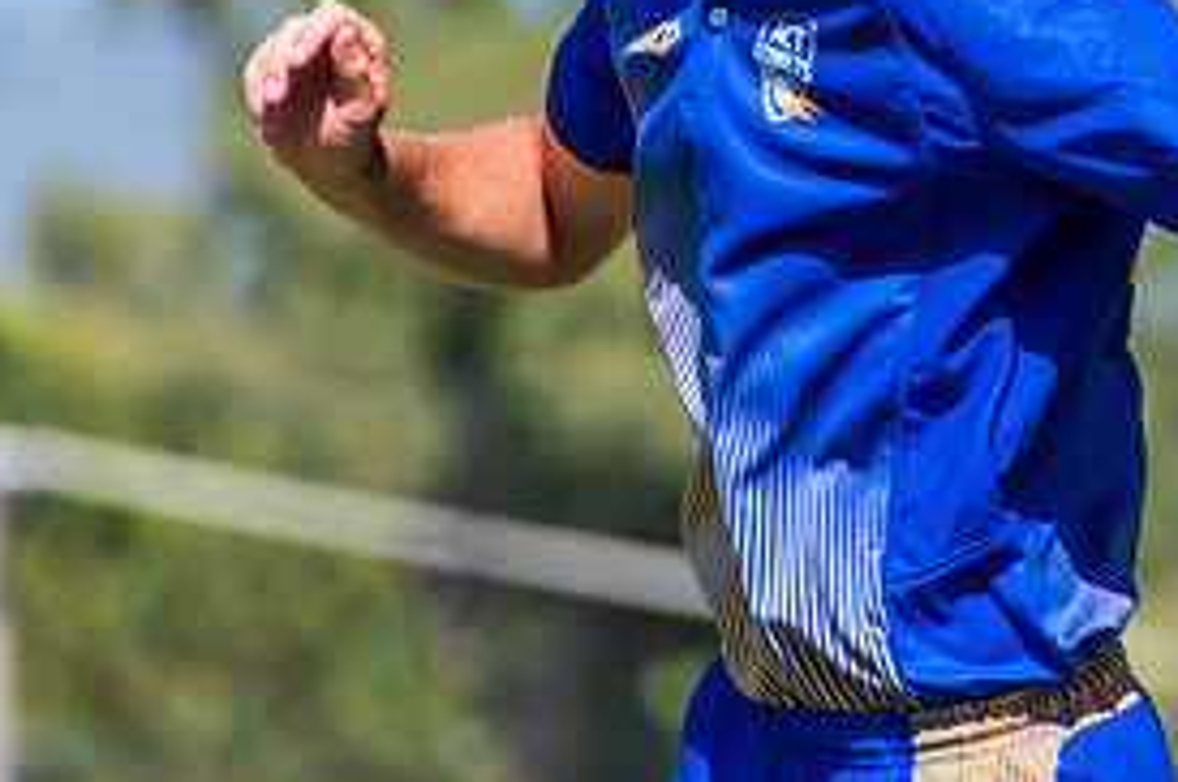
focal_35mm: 1270
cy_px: 150
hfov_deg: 1.6
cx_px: 1204
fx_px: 41507
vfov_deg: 1.1
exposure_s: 1/2000
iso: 400
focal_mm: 400
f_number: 7.1
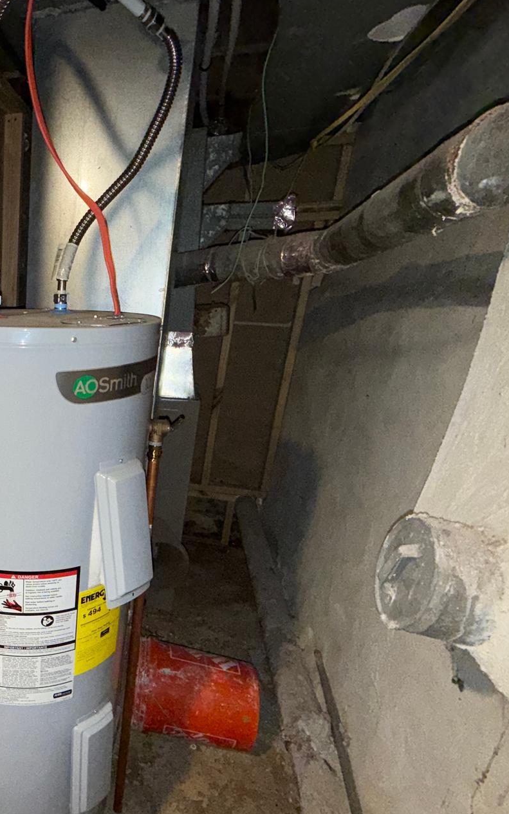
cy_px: 457
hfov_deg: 42.5
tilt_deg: -18.5
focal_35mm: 24
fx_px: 533
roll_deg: -0.3
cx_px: -22
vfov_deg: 74.5
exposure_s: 1/60
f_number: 2.2
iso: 200
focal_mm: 2.22
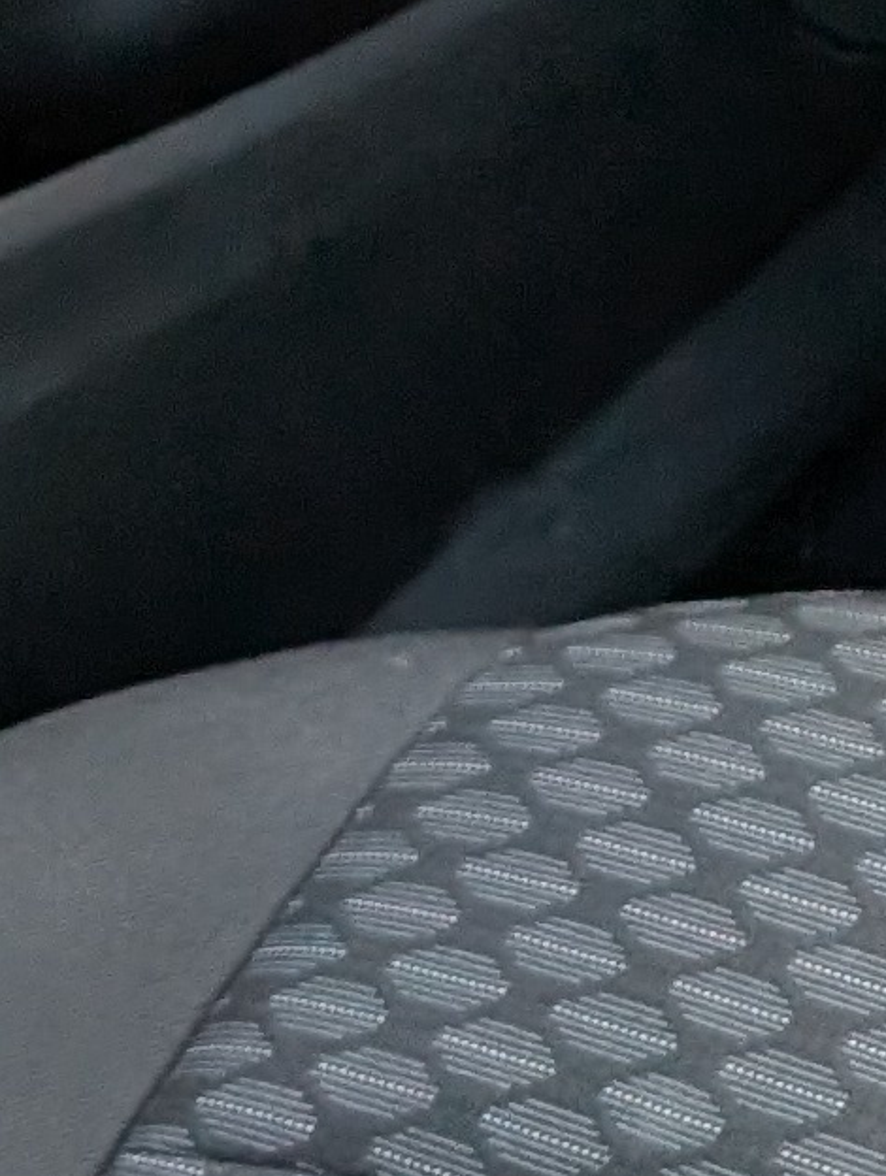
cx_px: 2200
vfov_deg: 12.2
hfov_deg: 8.6
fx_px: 5343
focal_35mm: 157
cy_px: -349
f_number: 1.68
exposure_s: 1/201
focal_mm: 6.9
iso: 142
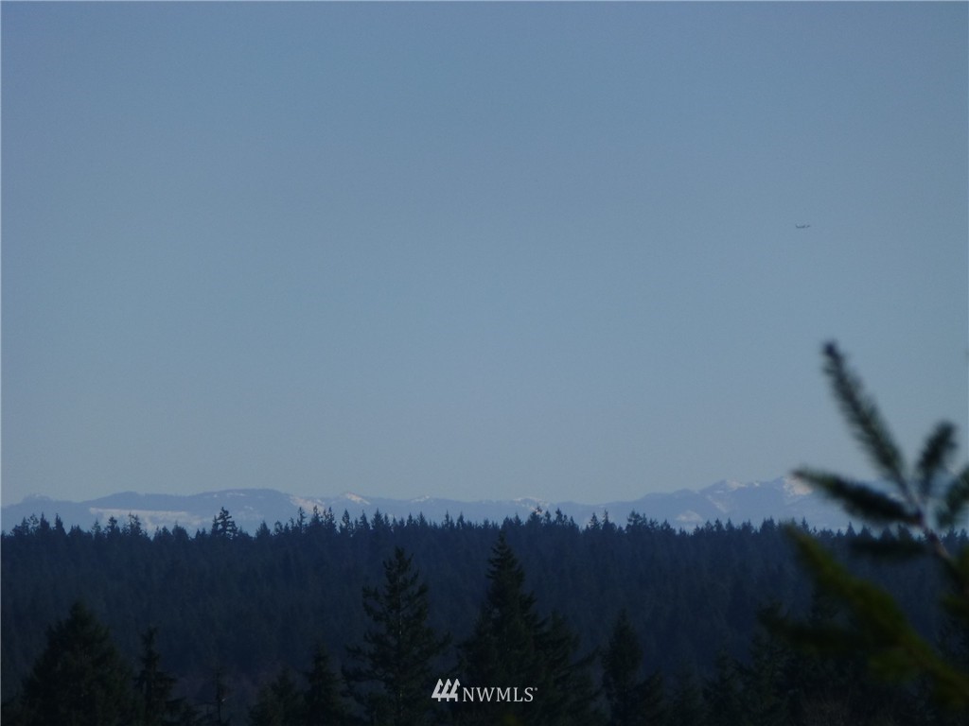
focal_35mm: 480
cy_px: 363
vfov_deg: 3.1
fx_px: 13437
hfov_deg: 4.1
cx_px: 484
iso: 100
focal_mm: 86
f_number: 6.4
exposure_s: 1/1000
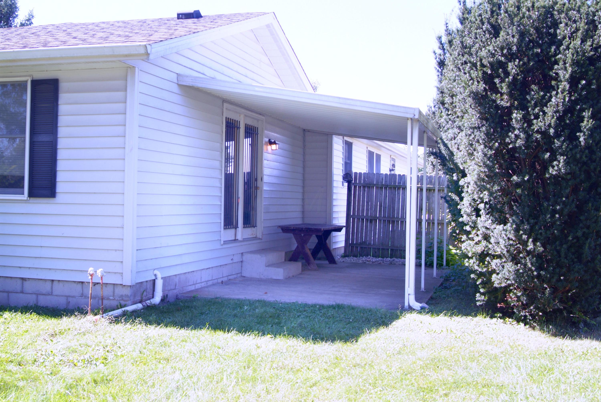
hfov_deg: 46.4
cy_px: 201
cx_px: 300
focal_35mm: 42
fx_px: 702
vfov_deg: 32.0
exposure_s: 1/45
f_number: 4.8
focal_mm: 28
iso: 100
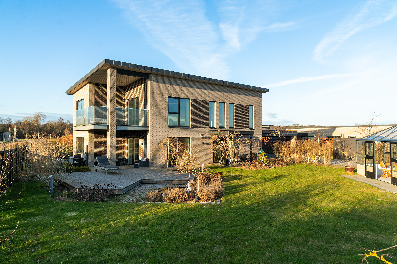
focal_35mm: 24
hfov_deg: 73.7
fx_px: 265
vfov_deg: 53.1
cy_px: 132
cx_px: 198
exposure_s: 1/160
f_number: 8
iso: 320
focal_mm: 16
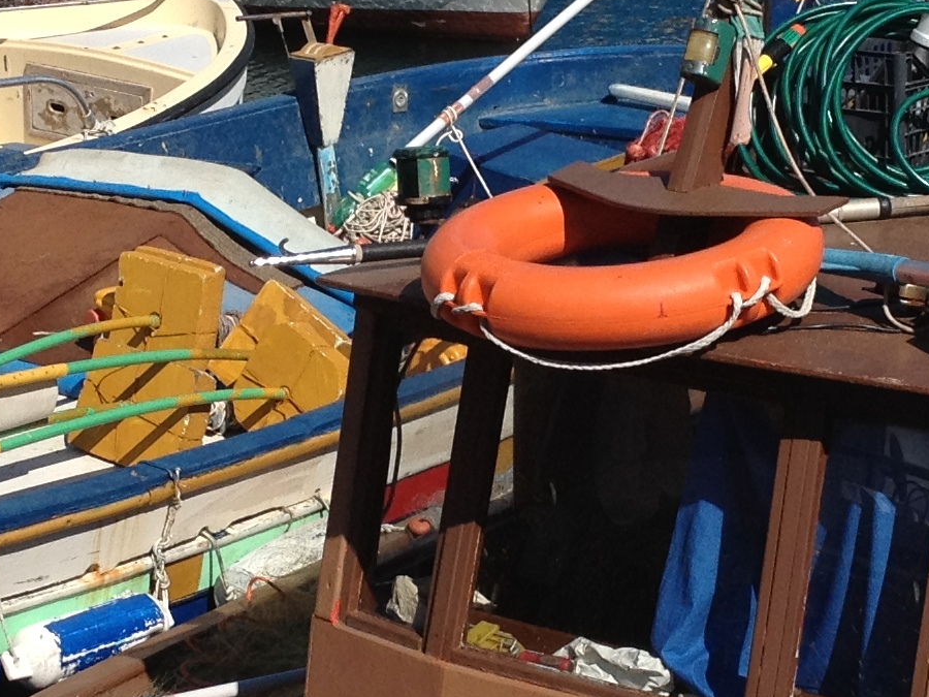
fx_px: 3408
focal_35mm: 127
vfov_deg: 11.7
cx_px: 537
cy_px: 393
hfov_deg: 15.5
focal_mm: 4.28
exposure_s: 1/2513
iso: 64
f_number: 2.4
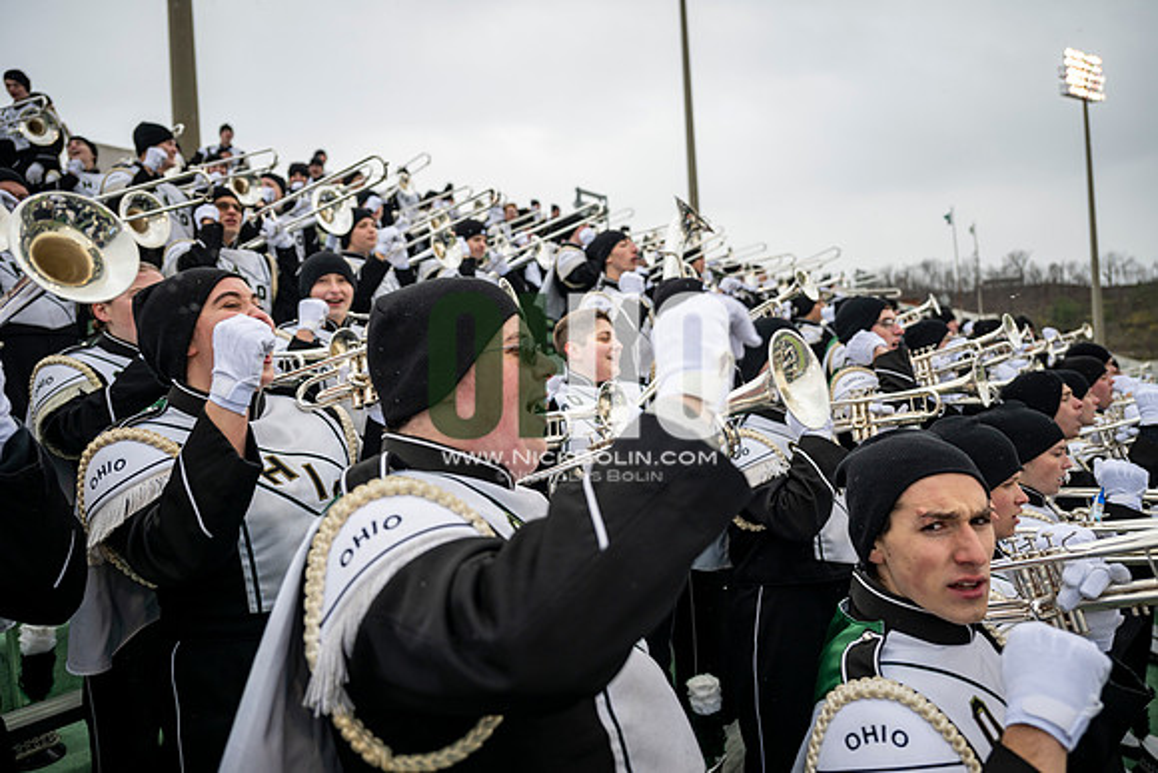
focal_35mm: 24
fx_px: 772
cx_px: 579
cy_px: 386
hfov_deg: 73.7
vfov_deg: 53.2
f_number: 2.8
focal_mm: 24
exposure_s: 1/500
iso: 160
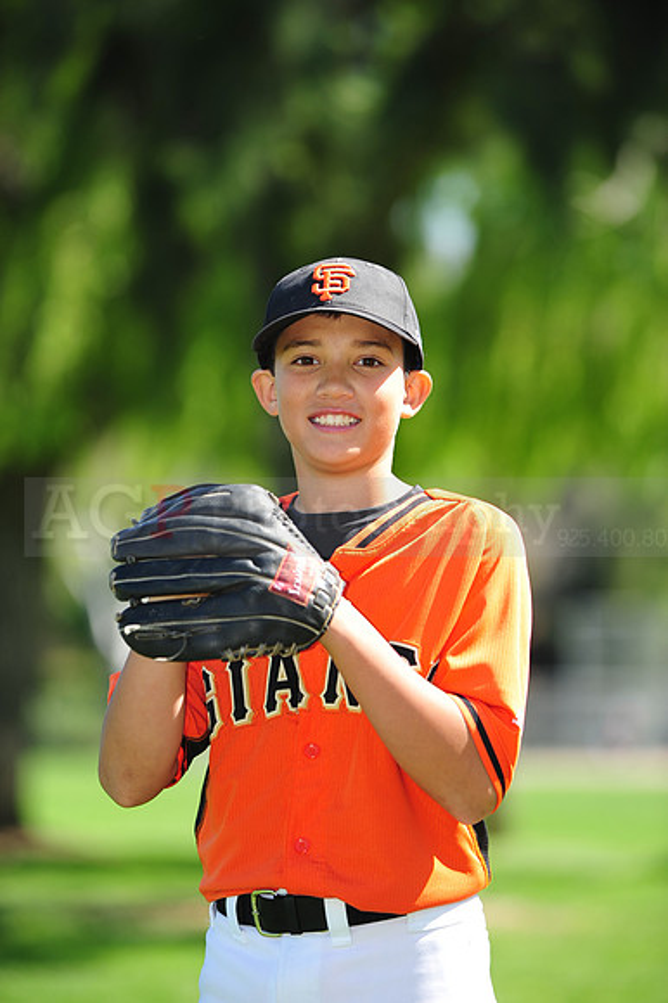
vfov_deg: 10.3
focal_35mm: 200
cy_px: 502
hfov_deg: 6.9
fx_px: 5573
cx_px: 334
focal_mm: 200
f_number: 4.5
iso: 200
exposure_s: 1/500
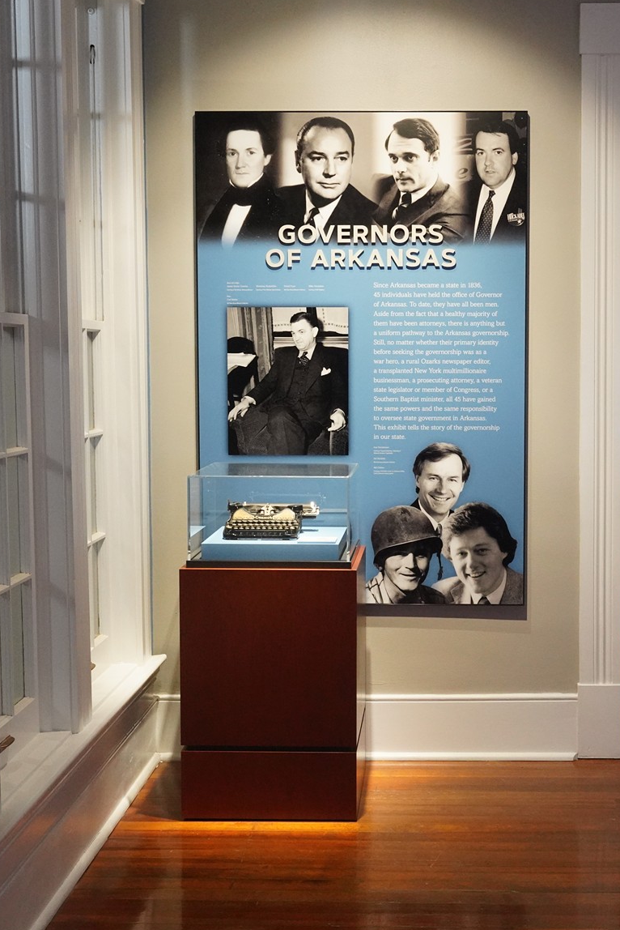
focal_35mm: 54
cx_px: 427
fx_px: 1394
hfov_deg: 24.9
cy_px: 455
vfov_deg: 36.9
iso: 6400
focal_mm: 31
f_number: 8
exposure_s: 1/100
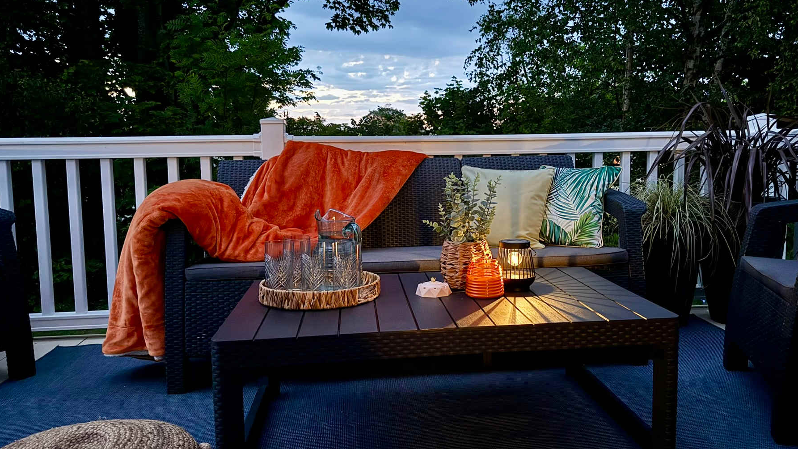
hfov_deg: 64.1
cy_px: 216
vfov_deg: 38.9
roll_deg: +0.5
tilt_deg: -6.0
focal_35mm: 30
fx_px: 635
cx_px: 442
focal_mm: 6.76
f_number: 1.78
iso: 1250
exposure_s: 1/9
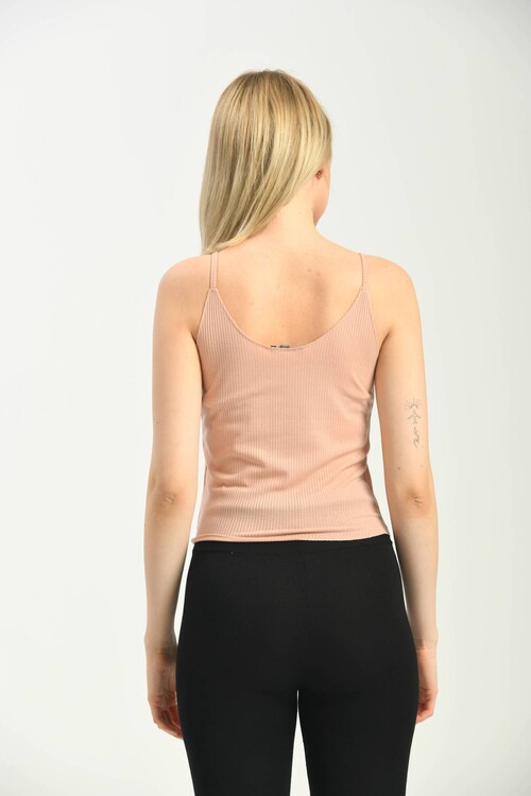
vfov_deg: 17.1
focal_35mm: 120
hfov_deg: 11.4
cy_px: 398
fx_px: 2655
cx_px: 266
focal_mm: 120
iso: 100
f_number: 6.3
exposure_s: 1/160
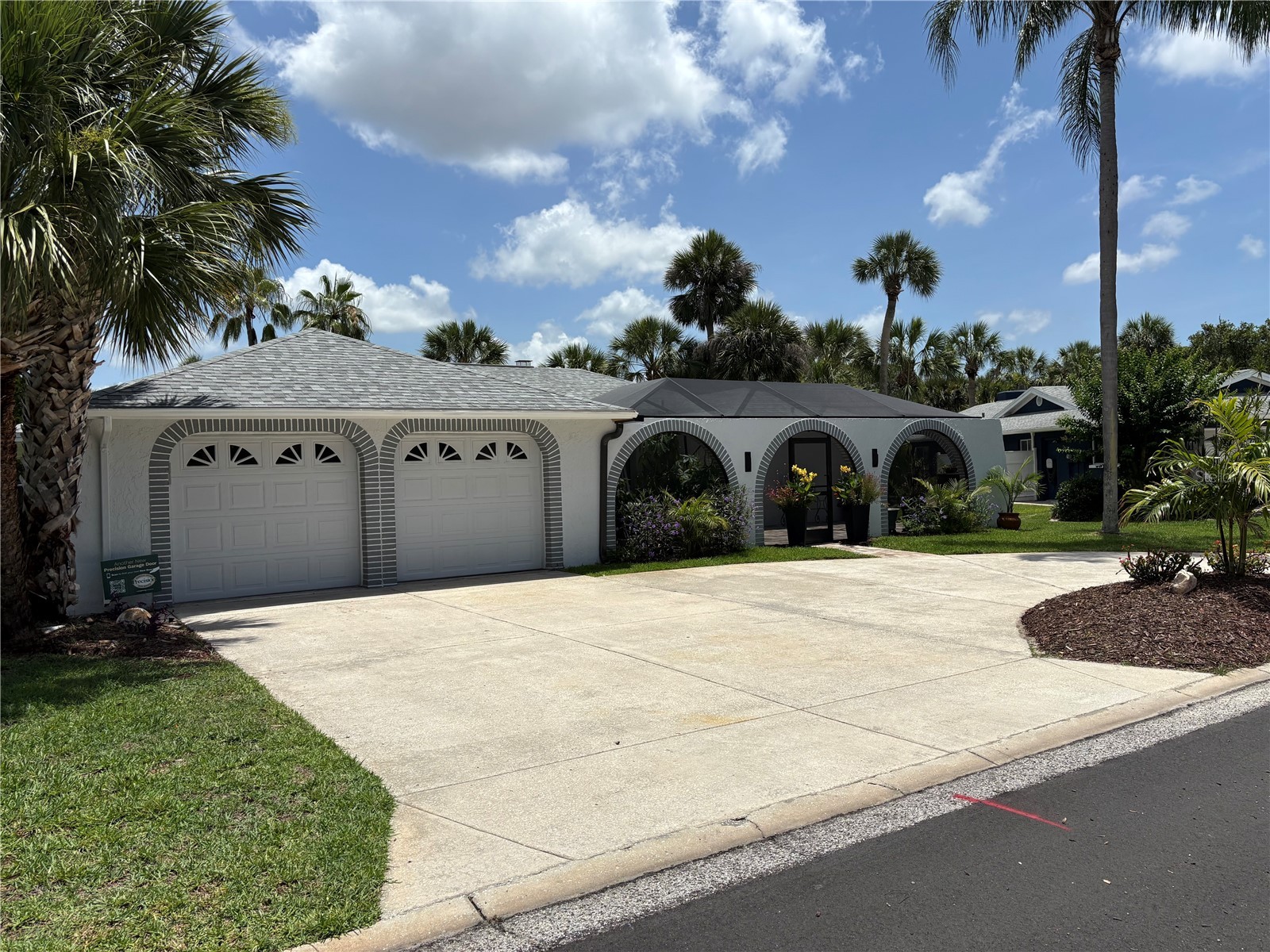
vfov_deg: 53.1
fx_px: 954
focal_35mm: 26
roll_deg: +2.0
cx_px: 635
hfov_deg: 67.3
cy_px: 476
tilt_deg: -1.5
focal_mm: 5.96
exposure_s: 1/7194
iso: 50
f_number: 1.6
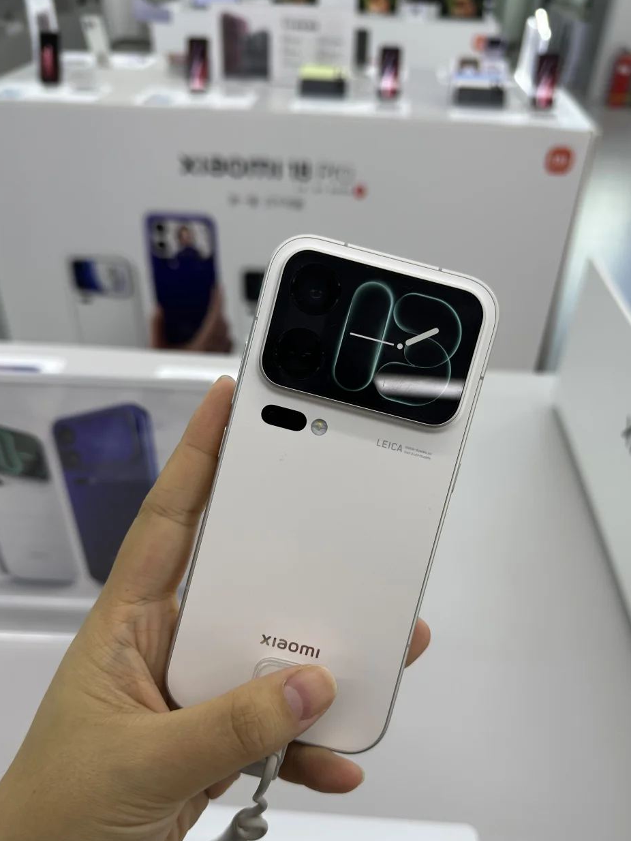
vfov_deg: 63.2
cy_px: 476
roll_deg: -2.3
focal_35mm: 28
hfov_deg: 49.7
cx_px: 328
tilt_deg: -39.0
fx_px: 680
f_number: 1.78
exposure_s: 1/121
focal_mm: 6.86
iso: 80
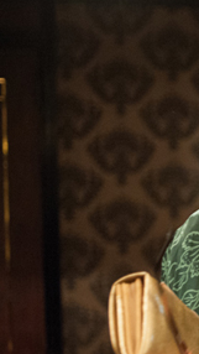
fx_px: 769
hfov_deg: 12.9
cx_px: 393
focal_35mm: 82
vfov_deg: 25.8
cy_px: 220
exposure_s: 1/100
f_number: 2.8
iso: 4000
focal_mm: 35
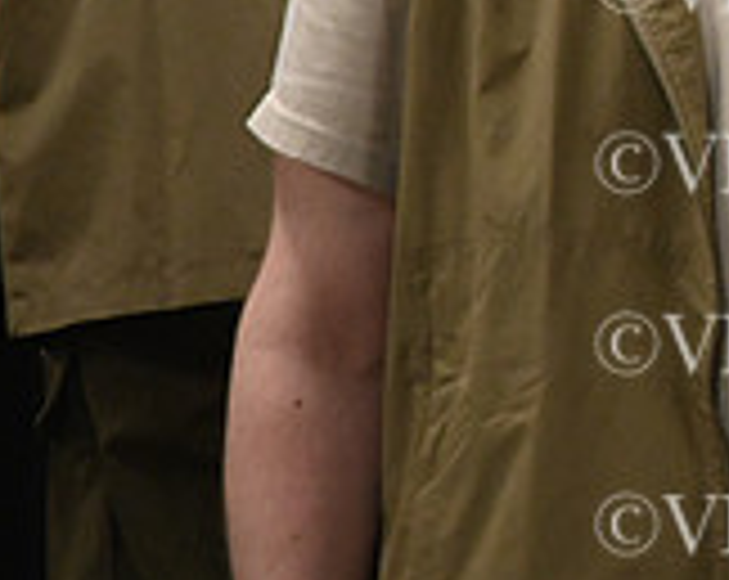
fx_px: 36268
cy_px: -108
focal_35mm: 1684
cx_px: 1246
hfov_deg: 1.2
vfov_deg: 0.9
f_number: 6.3
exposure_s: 1/250
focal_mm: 500
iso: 8000
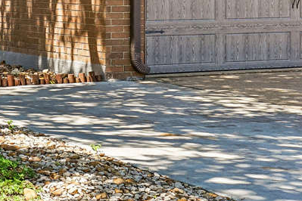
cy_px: -40
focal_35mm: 130
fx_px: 1090
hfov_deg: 15.2
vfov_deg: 10.4
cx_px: -68
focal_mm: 32
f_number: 8
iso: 200
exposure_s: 1/200
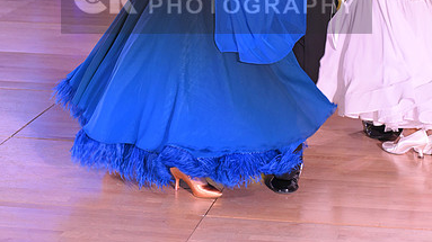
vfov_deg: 8.3
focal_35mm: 146
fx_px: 1672
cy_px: -3
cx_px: 217
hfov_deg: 14.7
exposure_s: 1/200
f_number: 6.3
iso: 2000
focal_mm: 92
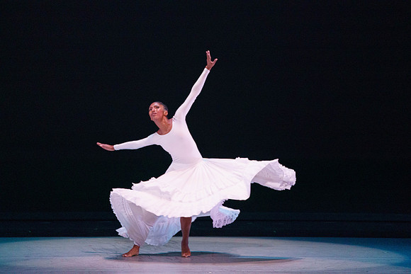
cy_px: 137
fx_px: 4225
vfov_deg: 3.7
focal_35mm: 370
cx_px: 206
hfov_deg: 5.6
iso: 5000
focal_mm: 370
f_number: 6.3
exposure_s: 1/400
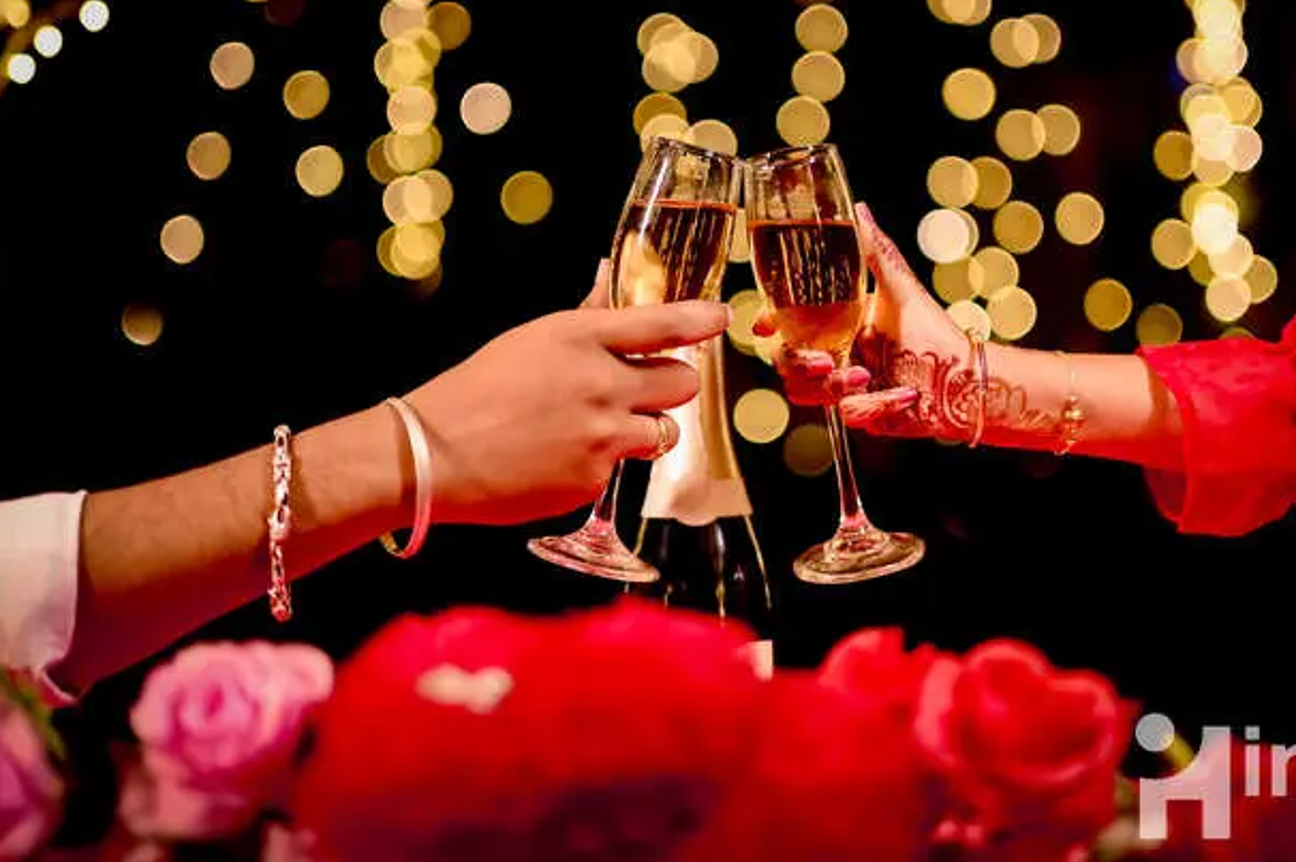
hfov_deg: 30.5
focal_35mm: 66
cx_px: 729
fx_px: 2374
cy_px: 310
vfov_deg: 20.5
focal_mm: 50
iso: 250
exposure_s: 1/250
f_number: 1.4
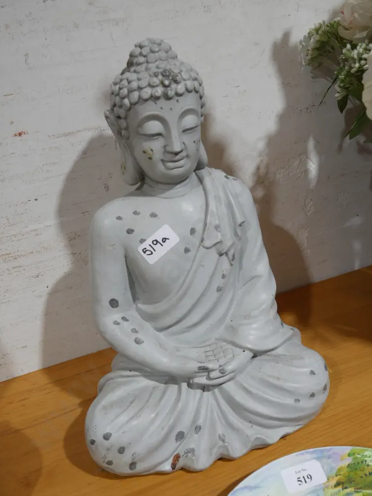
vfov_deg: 52.6
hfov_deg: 40.7
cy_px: 246
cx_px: 189
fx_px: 502
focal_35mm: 35
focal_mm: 17
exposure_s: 1/60
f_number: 4
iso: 320
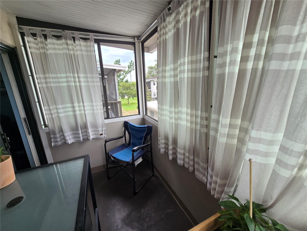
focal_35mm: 13
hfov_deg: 106.2
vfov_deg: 89.9
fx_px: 115
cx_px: 154
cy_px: 116
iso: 50
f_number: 2.2
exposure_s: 1/217
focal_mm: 2.2
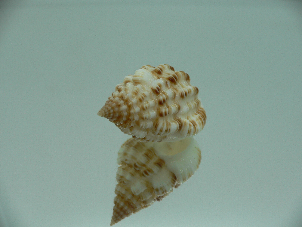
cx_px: 151
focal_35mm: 35
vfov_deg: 40.7
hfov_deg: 52.6
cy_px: 114
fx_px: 305
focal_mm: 4.6
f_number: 2.8
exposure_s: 1/60
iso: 80
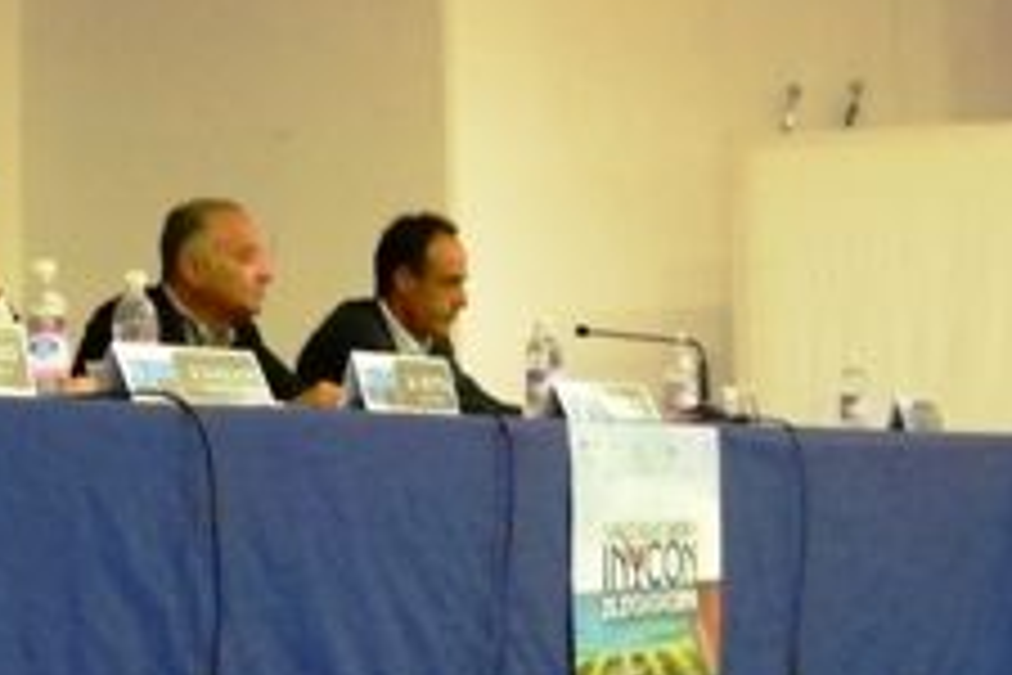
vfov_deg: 16.1
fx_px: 2389
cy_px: 342
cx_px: 157
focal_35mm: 85
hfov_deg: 23.5
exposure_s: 1/12
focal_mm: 6.72
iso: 800
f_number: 3.1
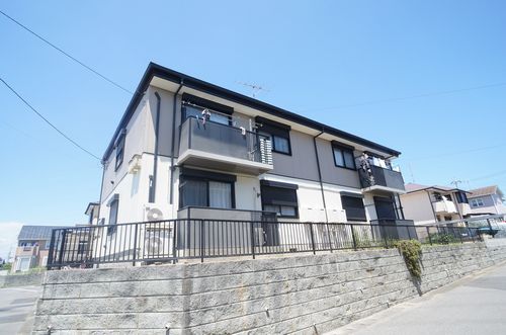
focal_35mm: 24
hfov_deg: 73.9
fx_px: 337
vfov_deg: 52.9
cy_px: 168
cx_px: 253
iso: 200
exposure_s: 1/125
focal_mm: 16
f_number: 9
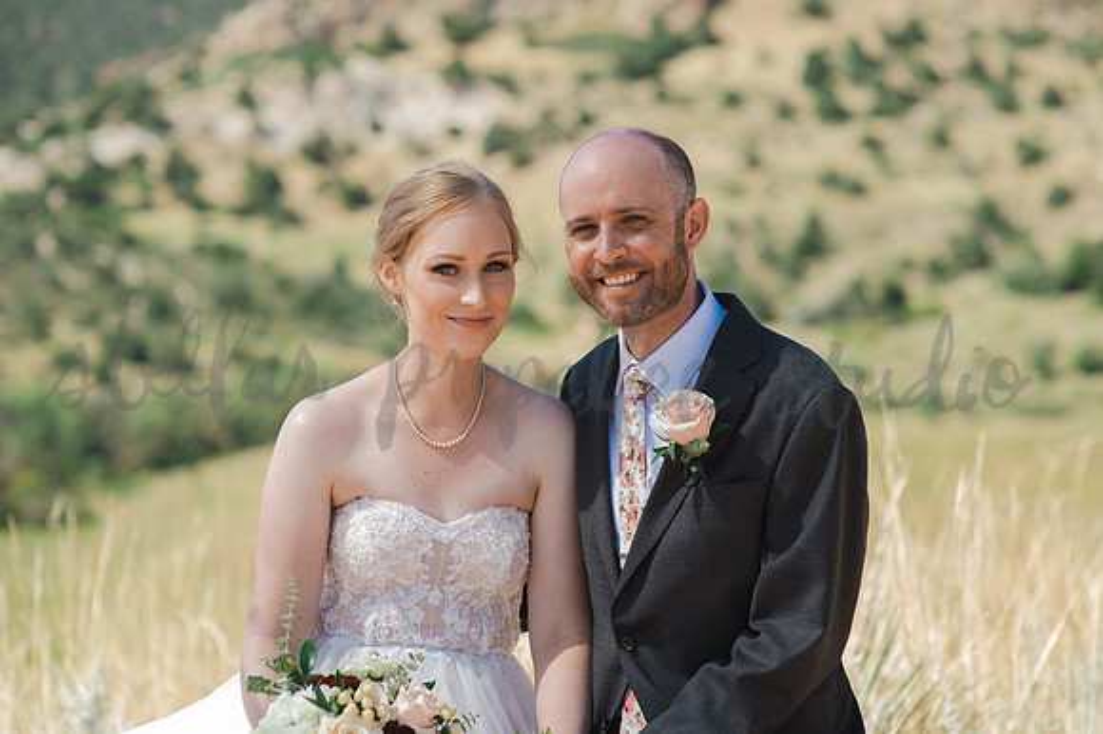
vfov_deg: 16.1
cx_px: 552
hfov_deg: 23.9
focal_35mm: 85
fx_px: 2603
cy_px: 367
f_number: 3.2
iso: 100
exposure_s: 1/320
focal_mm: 85
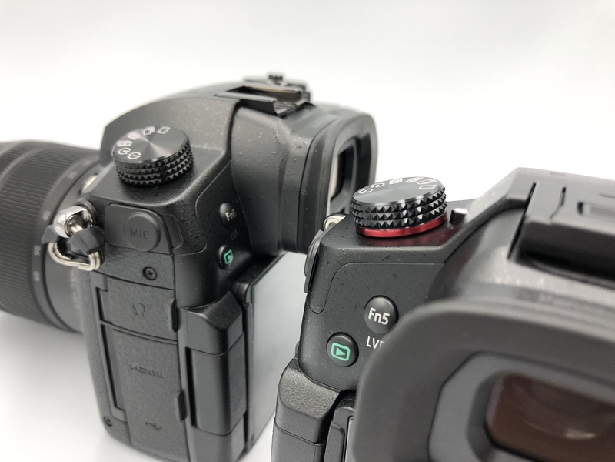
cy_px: 231
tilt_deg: -23.9
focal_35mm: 28
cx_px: 308
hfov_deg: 63.4
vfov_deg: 49.7
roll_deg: -3.0
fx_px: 497
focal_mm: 3.99
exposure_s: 1/100
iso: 32
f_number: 1.8
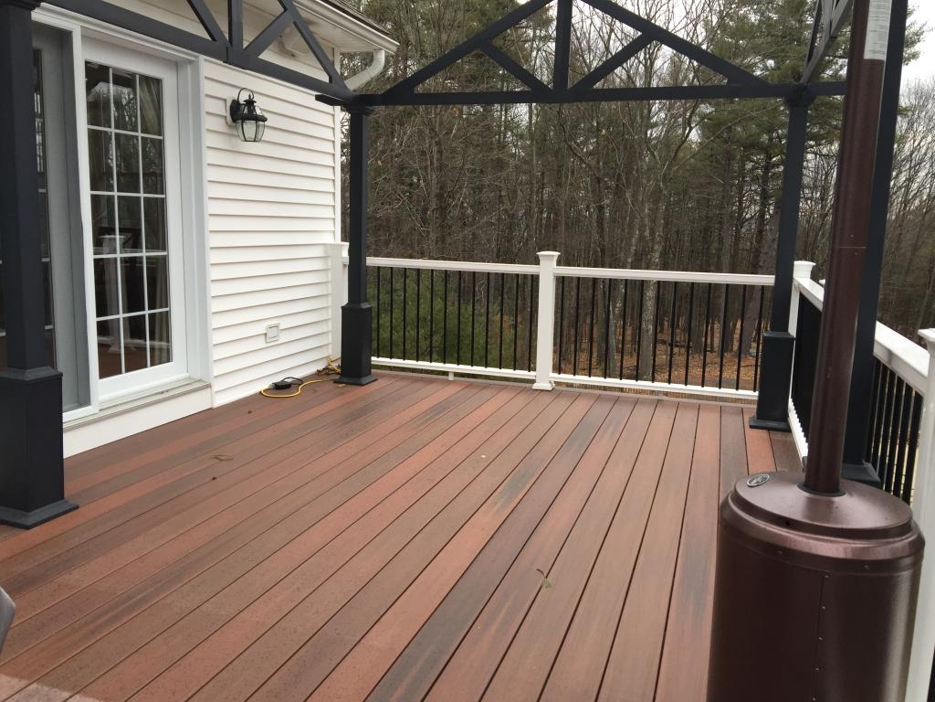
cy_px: 351
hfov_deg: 61.7
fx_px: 783
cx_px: 468
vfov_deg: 48.2
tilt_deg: -9.1
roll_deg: -1.7
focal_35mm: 29
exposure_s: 1/120
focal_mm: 4.15
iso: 40
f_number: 2.2
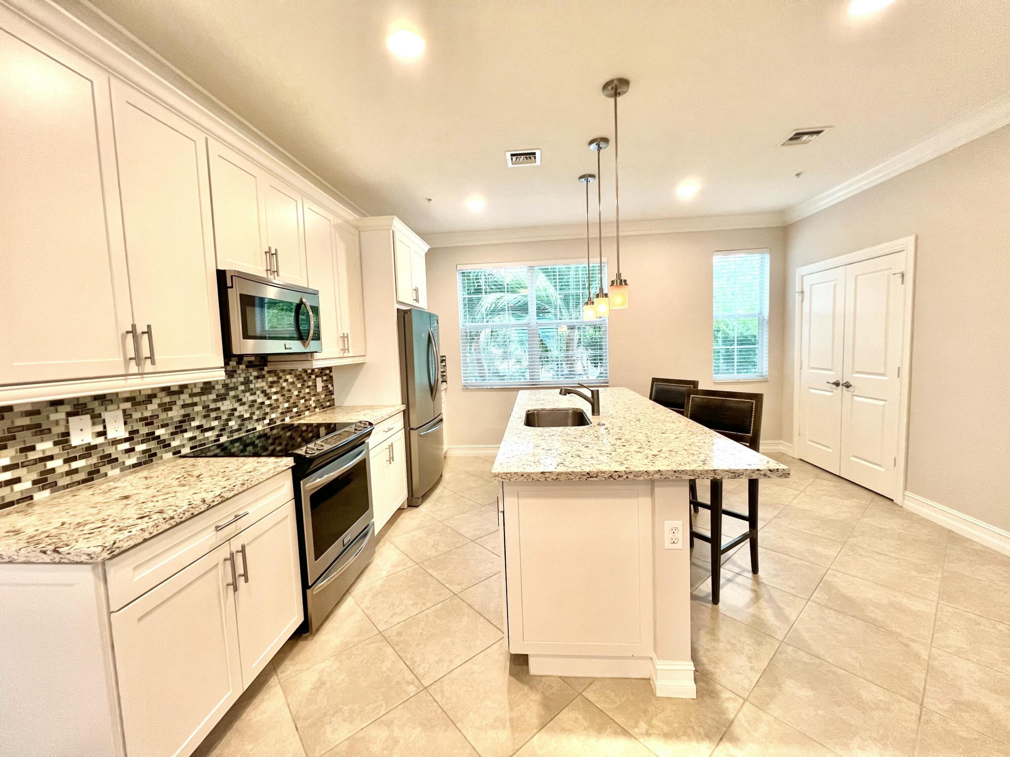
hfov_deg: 106.2
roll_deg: +2.8
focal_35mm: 13
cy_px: 378
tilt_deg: -4.8
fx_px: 379
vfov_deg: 89.9
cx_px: 505
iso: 200
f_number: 1.8
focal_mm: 1.57
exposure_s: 1/120
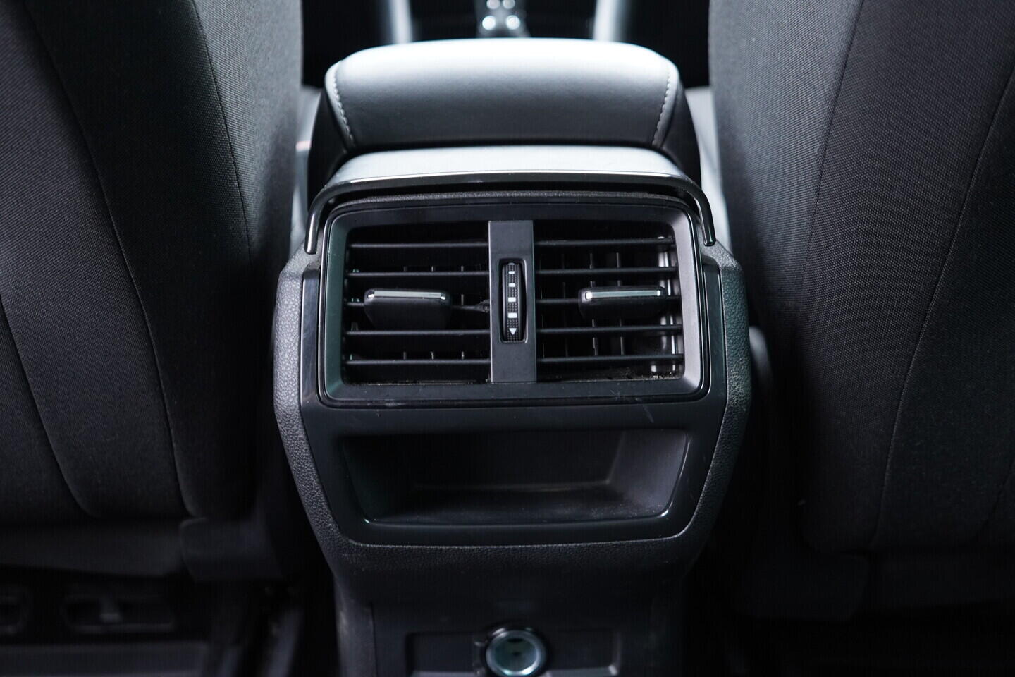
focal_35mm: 36
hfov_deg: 53.1
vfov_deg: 36.9
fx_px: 1015
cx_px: 508
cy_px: 338
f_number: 2.8
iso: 1250
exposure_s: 1/40
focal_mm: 24
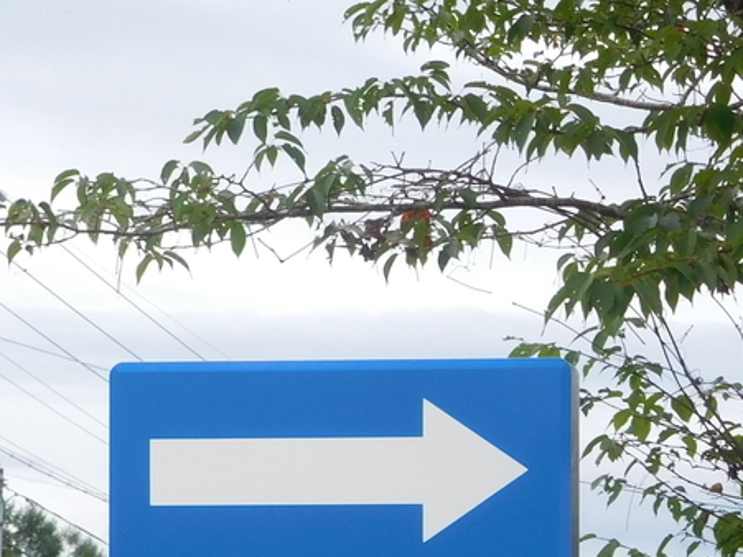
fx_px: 4571
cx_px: 333
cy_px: 690
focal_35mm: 213
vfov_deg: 6.9
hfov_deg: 9.3
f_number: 4.6
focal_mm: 14.3
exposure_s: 1/250
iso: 125
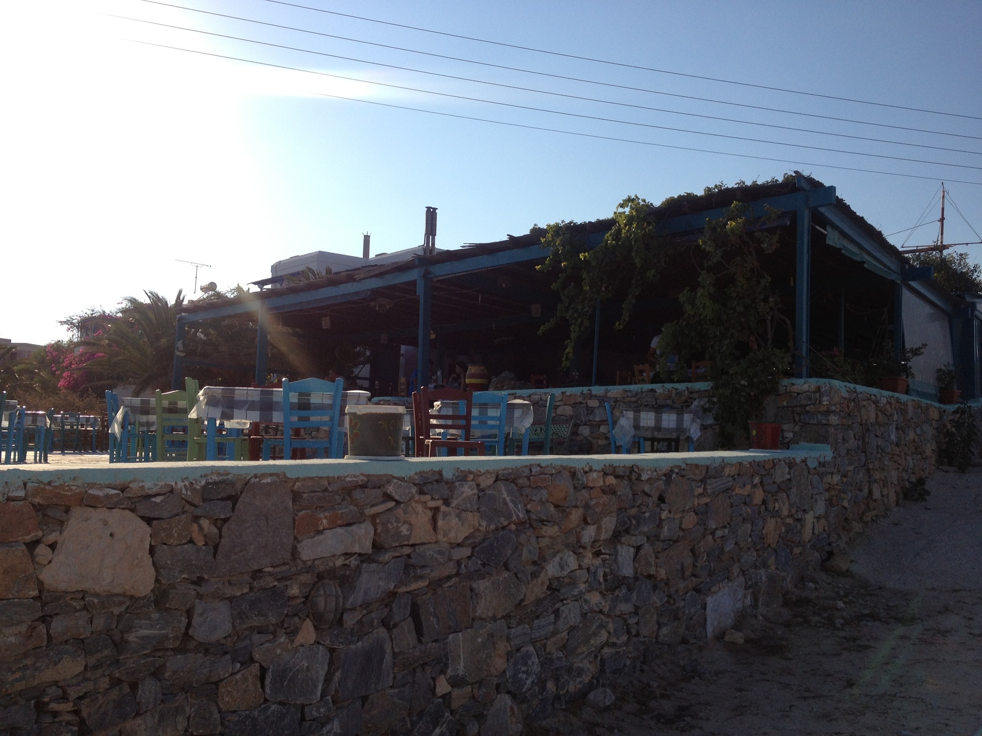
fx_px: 993
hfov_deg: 52.6
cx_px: 491
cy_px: 368
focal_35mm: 35
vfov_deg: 40.7
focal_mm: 4.28
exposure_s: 1/2513
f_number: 2.4
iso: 50
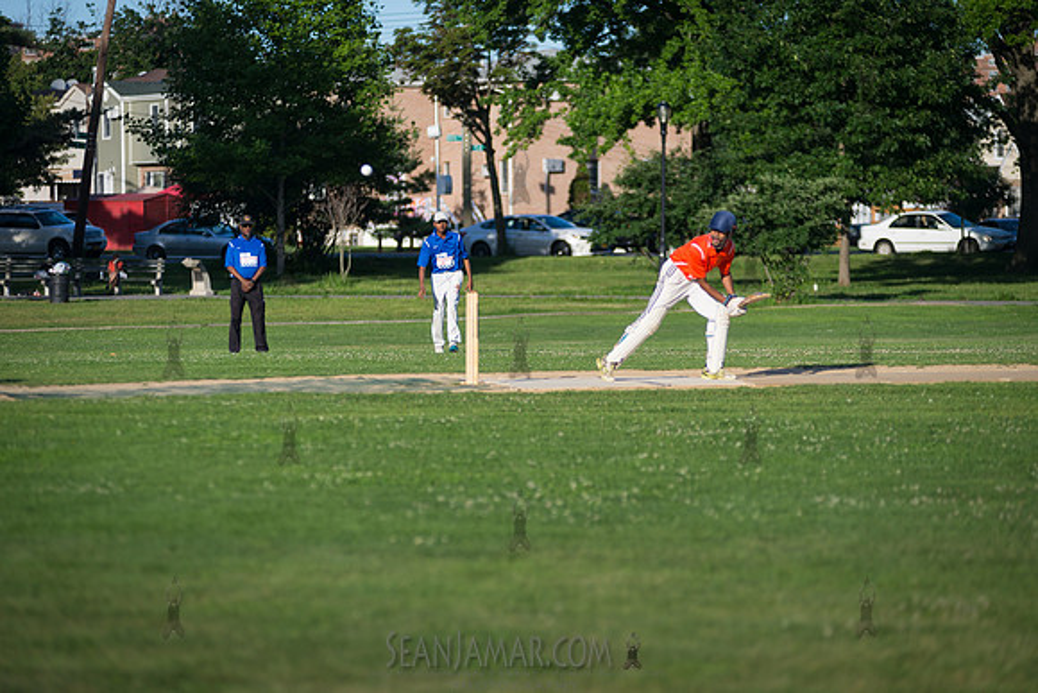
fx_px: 4470
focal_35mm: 155
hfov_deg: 13.2
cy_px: 346
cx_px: 519
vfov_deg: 8.9
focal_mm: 155
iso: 200
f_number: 2.8
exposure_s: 1/3200
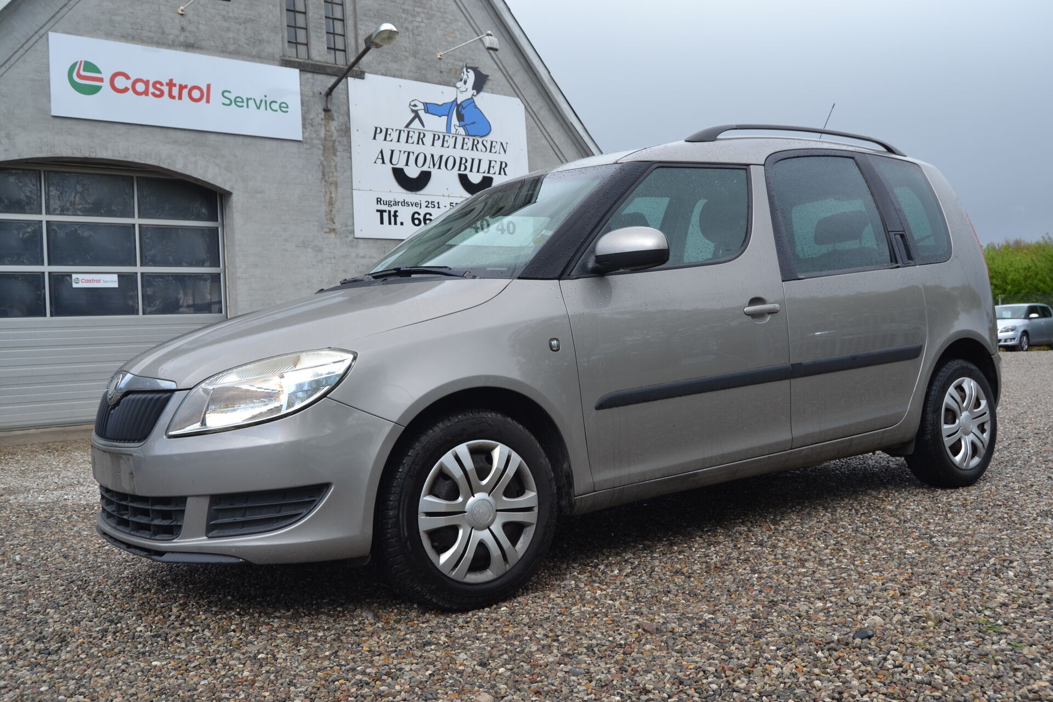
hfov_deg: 57.2
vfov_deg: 40.0
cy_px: 351
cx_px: 526
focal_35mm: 33
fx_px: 965
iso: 100
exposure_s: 1/200
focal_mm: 22
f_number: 7.1
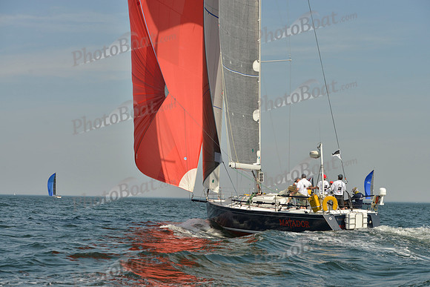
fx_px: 836
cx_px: 215
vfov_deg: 19.5
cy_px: 144
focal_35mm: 70
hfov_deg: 28.8
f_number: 7.1
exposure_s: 1/1250
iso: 200
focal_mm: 70
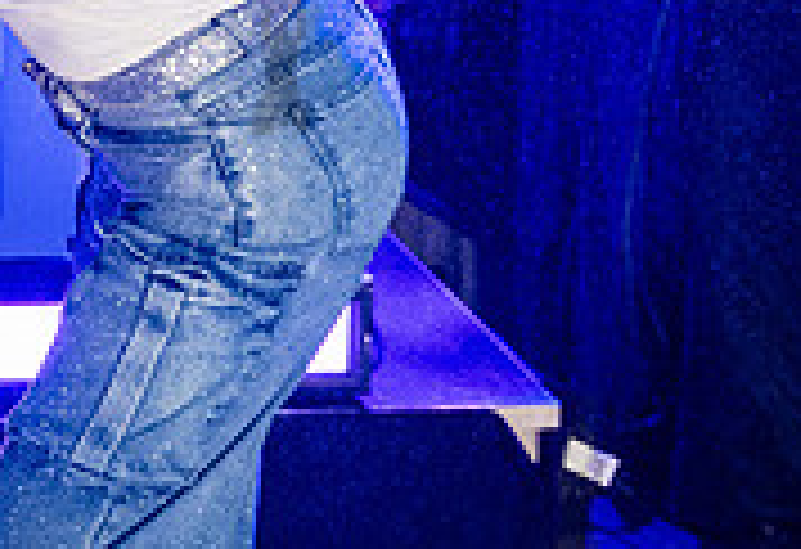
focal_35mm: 128
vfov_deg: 10.6
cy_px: -214
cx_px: -271
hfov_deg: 15.1
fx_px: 2873
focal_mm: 31
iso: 6400
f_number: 3.5
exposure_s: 1/640
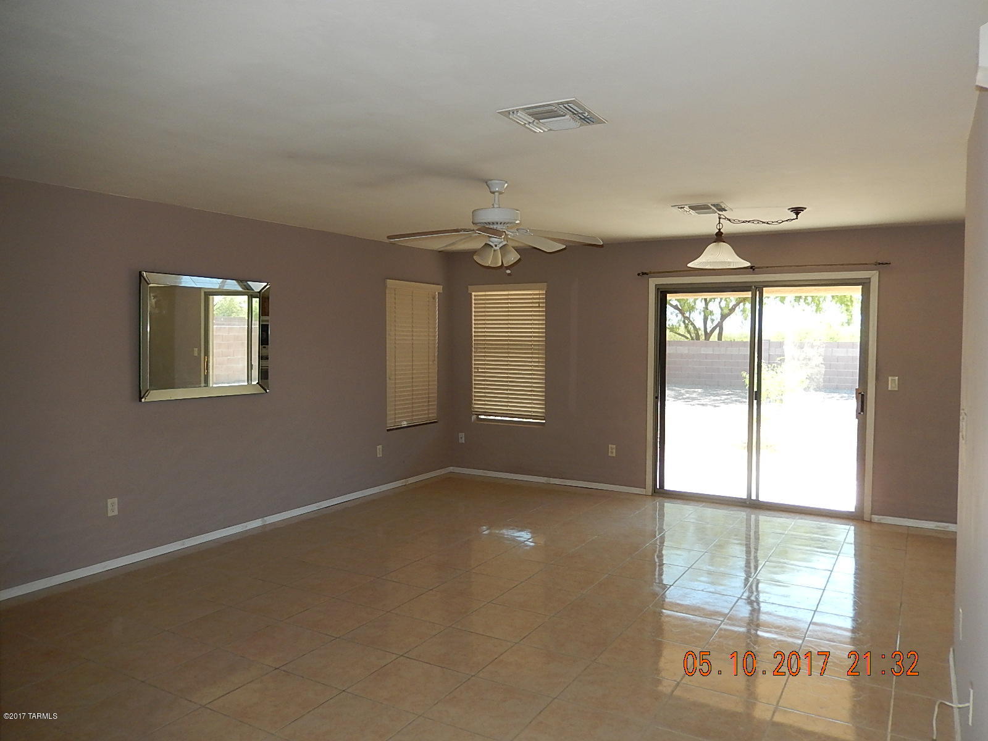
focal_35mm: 25
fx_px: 714
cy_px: 370
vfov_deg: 54.9
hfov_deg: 69.4
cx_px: 494
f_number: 3.4
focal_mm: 4.5
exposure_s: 1/100
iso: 180
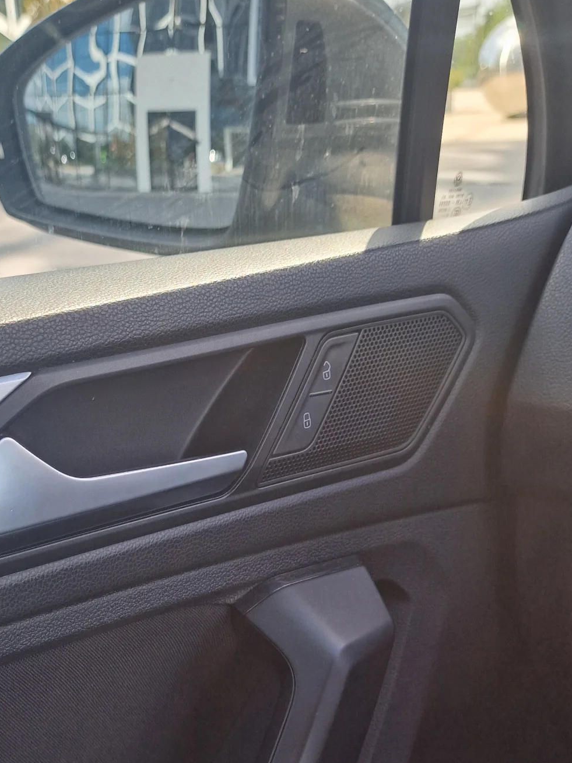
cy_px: 516
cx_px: 192
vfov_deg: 41.5
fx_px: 991
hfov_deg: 31.9
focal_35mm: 45
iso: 50
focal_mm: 6.4
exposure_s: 1/180
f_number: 1.8
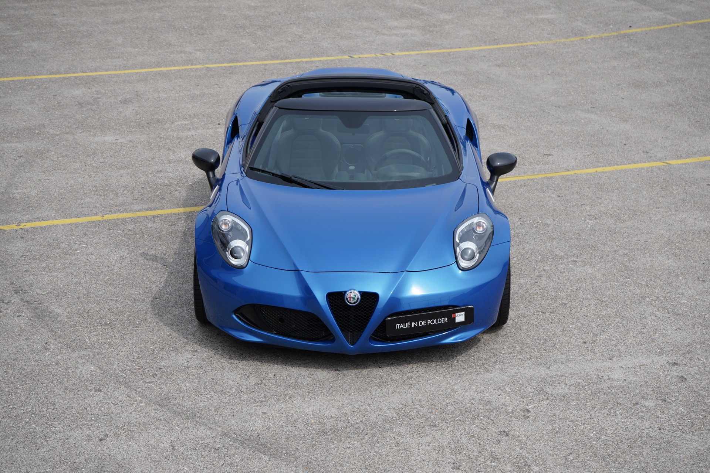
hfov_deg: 28.8
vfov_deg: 19.5
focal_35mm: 70
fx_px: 1380
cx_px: 355
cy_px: 236
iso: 100
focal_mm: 70
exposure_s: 1/320
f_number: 8
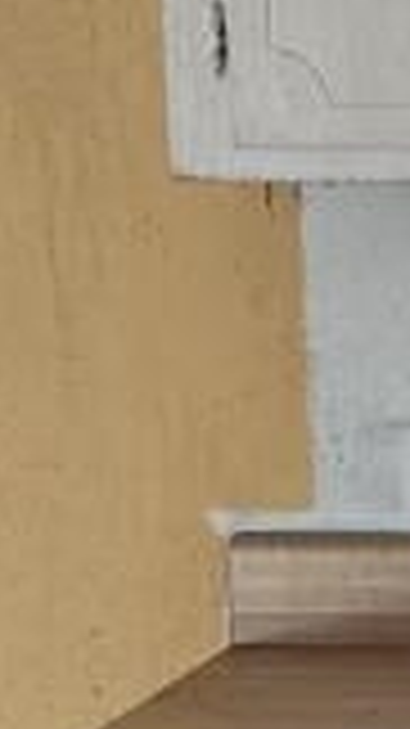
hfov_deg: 4.9
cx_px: 1424
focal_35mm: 233
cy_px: 626
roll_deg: -0.2
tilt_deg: -10.4
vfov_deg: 9.2
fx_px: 4508
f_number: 1.78
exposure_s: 1/104
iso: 200
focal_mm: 6.76
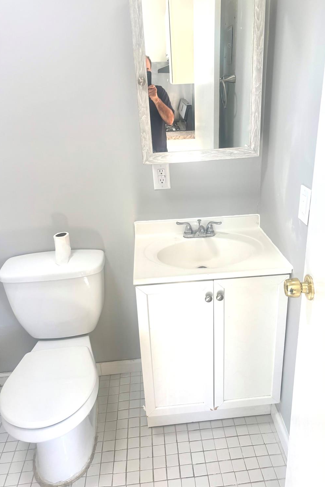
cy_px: 235
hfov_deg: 46.3
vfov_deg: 65.5
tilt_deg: -19.3
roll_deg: +2.3
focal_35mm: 28
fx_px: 379
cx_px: 186
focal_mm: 5.96
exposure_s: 1/120
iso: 40
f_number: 1.6
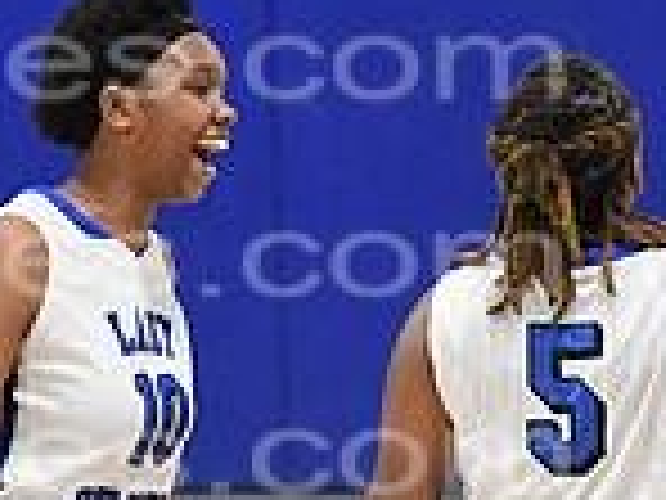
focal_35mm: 905
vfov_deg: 1.6
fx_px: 17412
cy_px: 561
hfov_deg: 2.2
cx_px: -441
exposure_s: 1/640
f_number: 3.5
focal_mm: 160
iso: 5000
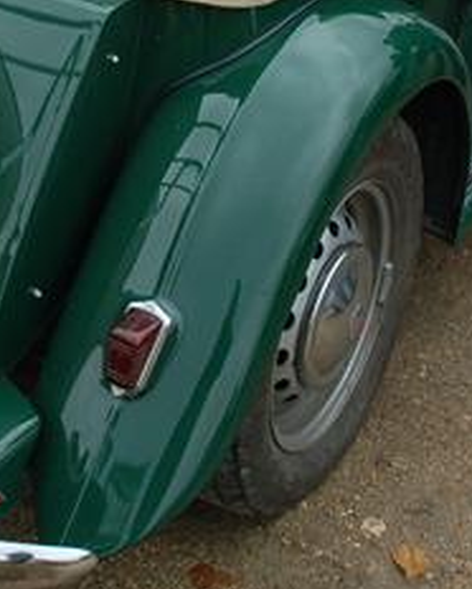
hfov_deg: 15.9
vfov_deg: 19.4
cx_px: 80
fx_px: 1674
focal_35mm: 96
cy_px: -5
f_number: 6.3
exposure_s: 1/160
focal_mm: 22
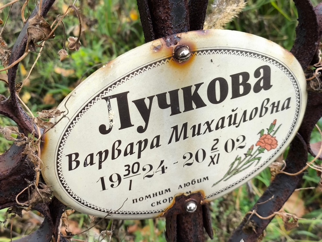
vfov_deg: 29.1
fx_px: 465
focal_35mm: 50
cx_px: 161
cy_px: 121
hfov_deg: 38.2
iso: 80
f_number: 1.7
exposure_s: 1/120
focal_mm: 4.71
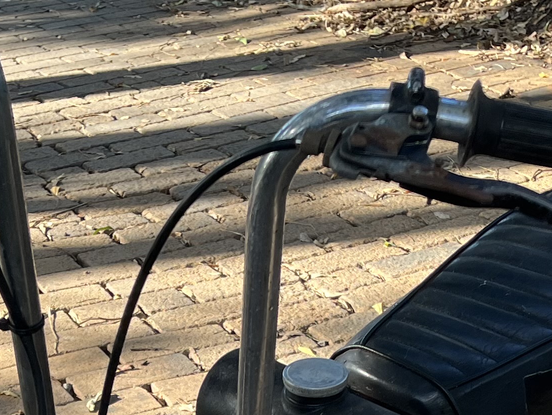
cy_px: 630
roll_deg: +4.6
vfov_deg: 14.5
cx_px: 291
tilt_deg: -36.4
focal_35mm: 95
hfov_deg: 20.6
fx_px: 1515
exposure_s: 1/274
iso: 40
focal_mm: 5.1
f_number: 1.6
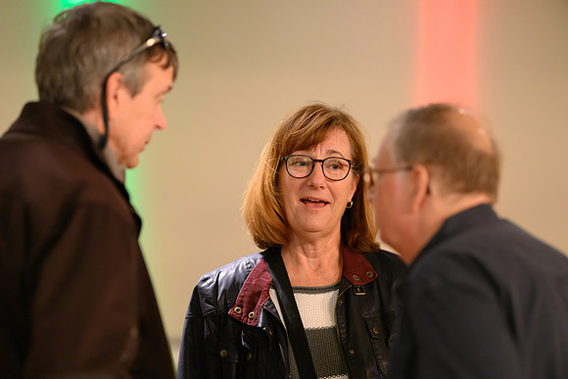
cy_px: 190
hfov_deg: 15.2
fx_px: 2130
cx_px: 284
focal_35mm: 135
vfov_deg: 10.2
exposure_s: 1/200
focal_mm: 135
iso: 6400
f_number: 1.8
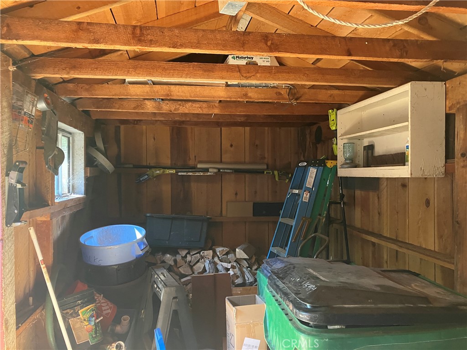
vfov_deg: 49.7
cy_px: 175
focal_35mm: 28
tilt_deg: -0.4
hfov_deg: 63.4
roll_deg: +0.7
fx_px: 378
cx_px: 234
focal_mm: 3.99
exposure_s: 1/40
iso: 400
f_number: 1.8
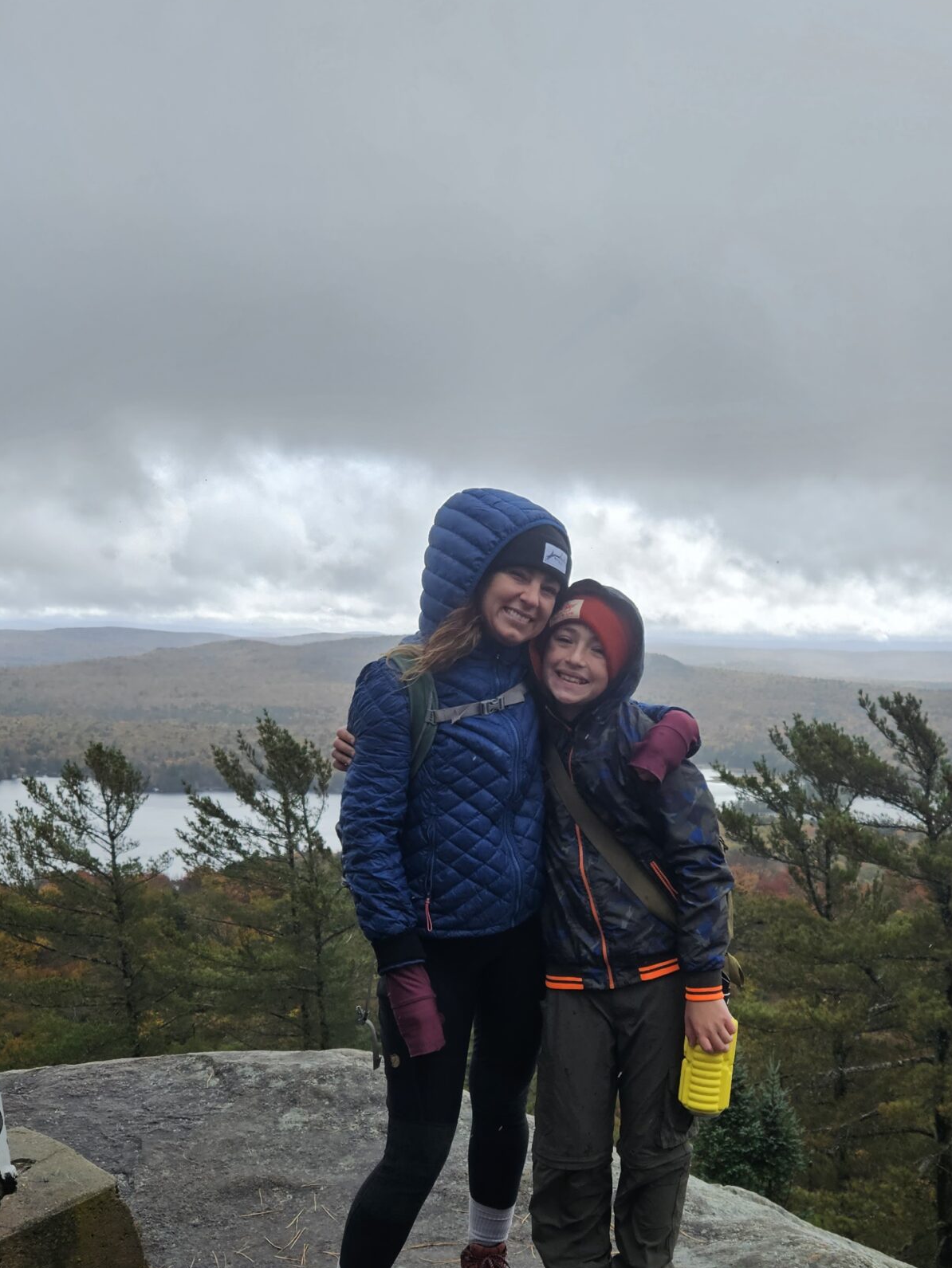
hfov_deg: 38.4
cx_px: 610
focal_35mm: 37
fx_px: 1356
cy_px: 831
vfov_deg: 49.4
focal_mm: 5.4
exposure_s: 1/1160
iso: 40
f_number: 1.8
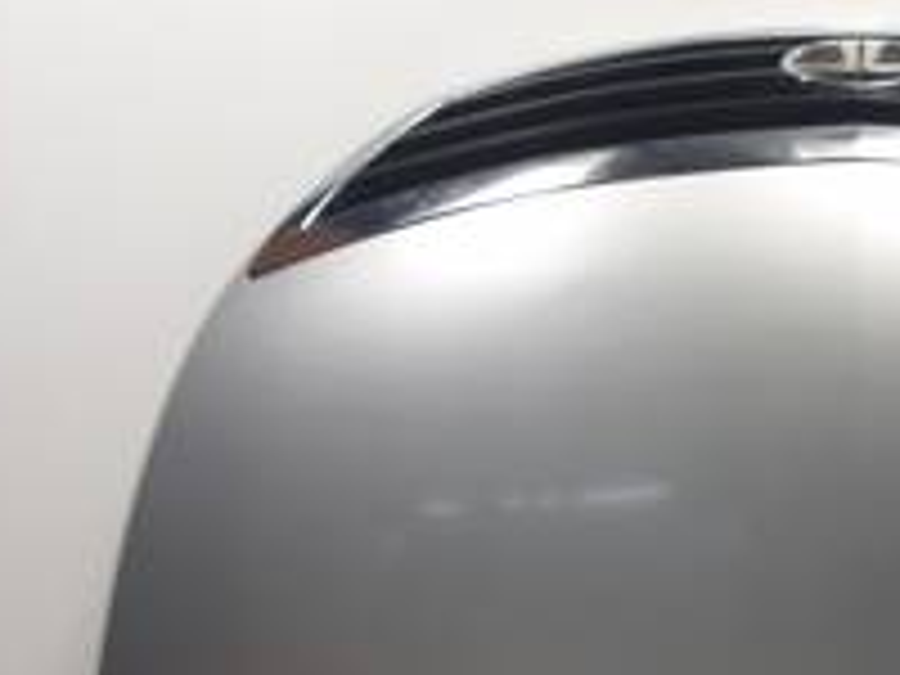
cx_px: 837
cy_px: 598
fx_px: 1352
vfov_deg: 27.1
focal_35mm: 52
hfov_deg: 34.4
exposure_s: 1/100
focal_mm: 4.3
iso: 50
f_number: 2.4
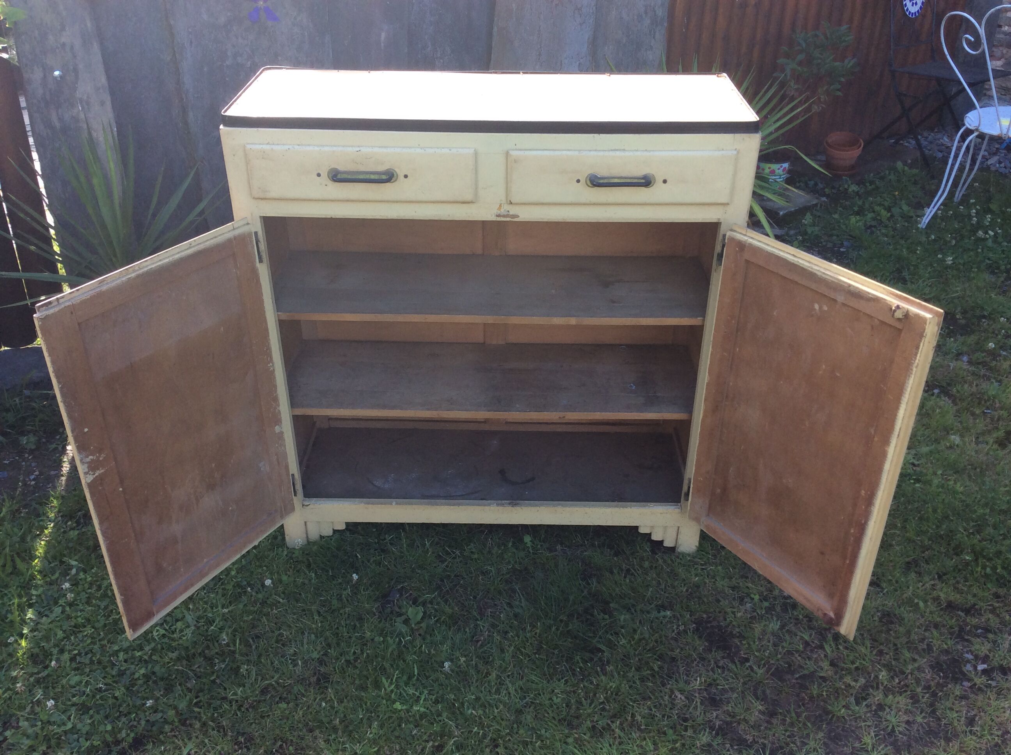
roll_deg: -0.1
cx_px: 506
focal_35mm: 32
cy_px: 378
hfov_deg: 56.9
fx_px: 933
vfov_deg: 44.1
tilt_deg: -31.8
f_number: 2.4
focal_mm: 3.3
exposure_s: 1/140
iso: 32
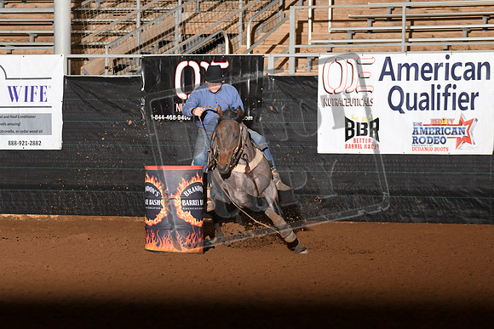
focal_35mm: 220
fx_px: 3019
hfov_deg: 9.4
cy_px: 164
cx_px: 247
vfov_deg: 6.2
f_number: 5.6
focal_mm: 220
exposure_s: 1/250
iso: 1000
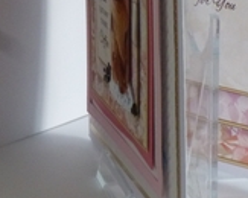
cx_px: 204
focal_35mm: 197
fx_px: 1444
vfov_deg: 7.8
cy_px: 18
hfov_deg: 9.8
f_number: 4.7
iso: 400
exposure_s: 1/60
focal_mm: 13.2
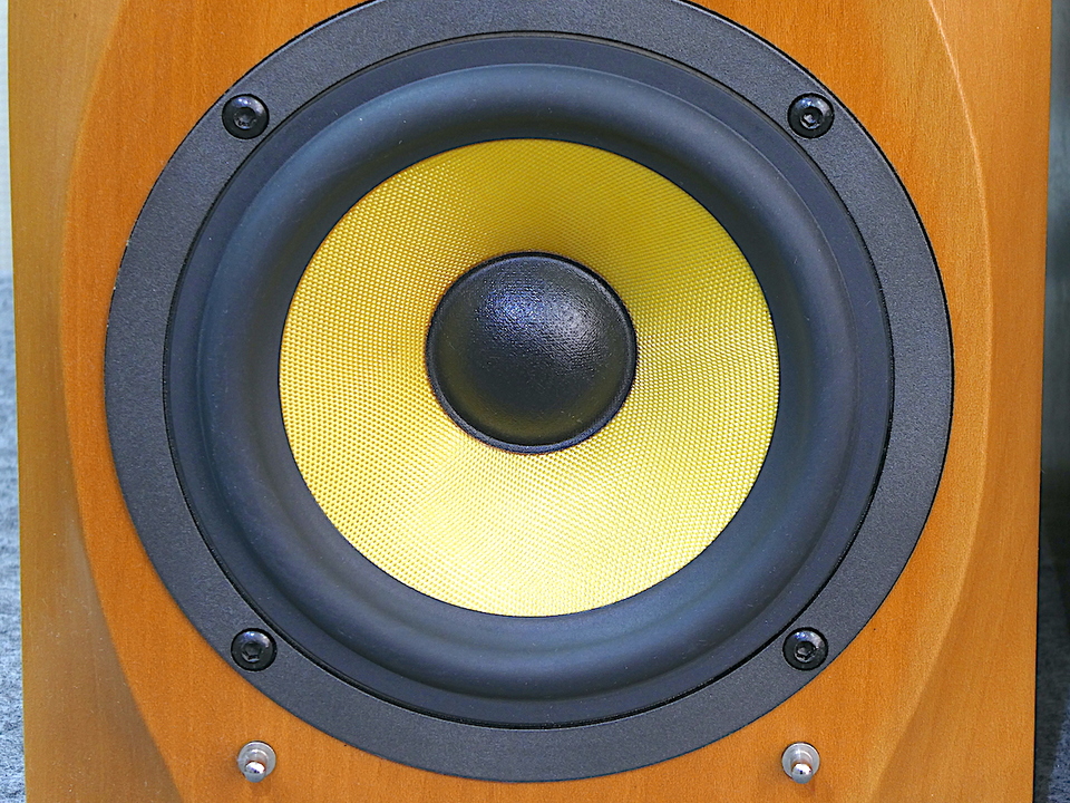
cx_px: 535
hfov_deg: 9.9
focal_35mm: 200
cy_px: 402
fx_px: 6182
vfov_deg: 7.4
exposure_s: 1/2.5
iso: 100
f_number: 5.6
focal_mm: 35.8
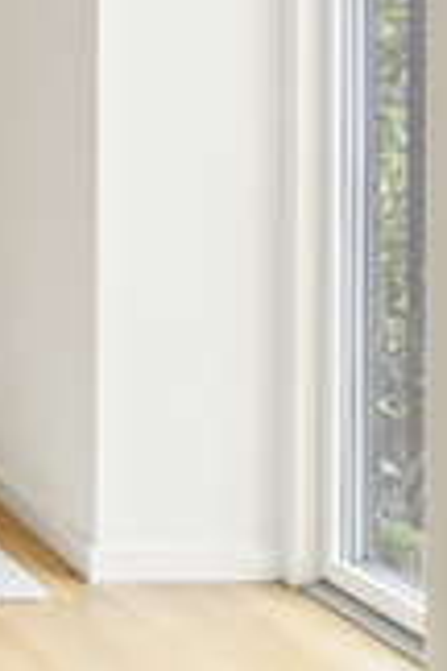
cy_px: 104
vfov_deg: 28.0
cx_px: -418
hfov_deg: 15.8
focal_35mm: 70
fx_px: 1304
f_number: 11
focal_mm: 18
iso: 200
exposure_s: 1.6
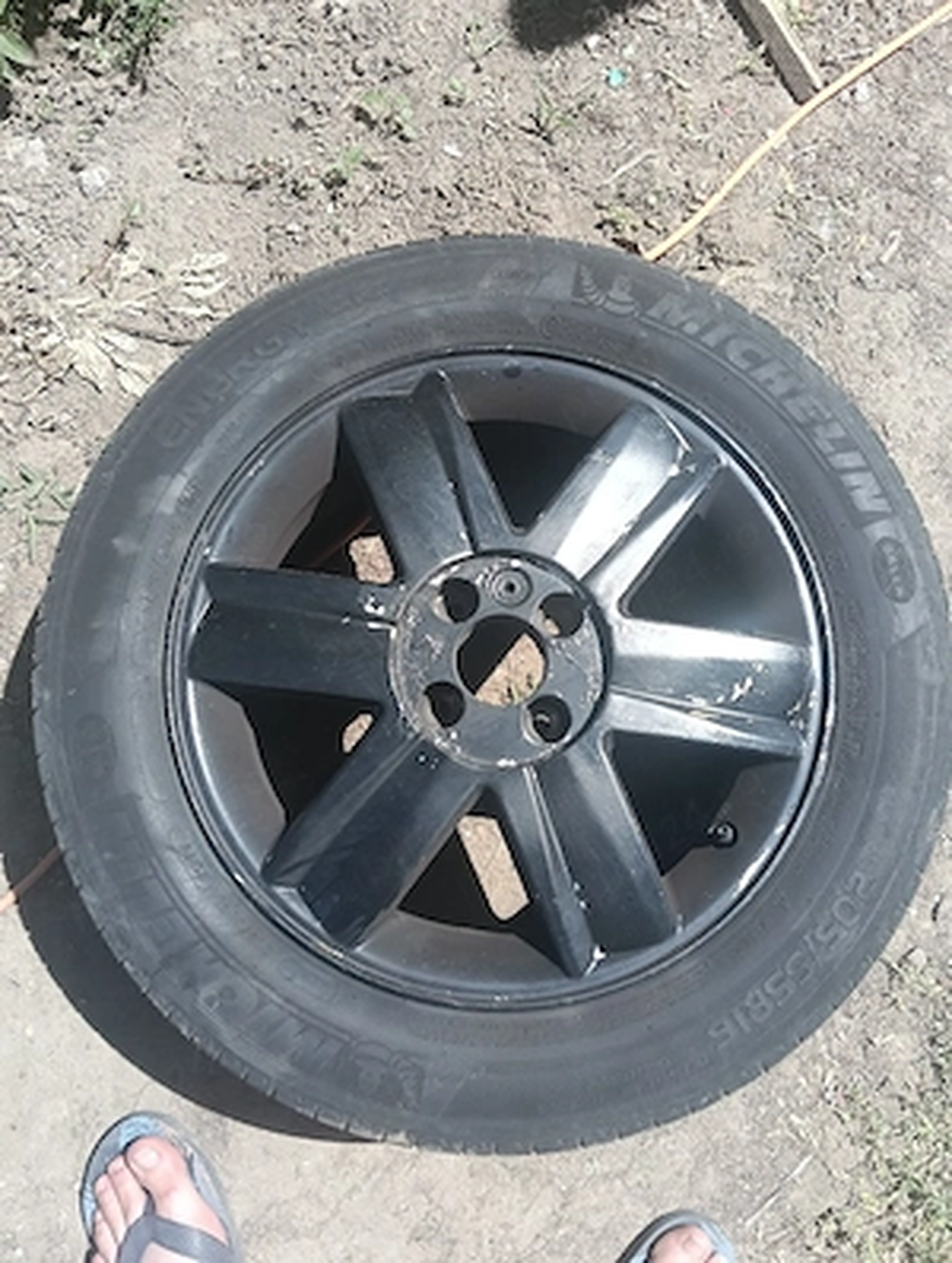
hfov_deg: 51.5
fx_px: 987
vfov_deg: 65.2
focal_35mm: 27
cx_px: 476
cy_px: 632
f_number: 1.8
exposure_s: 1/385
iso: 50
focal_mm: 3.98
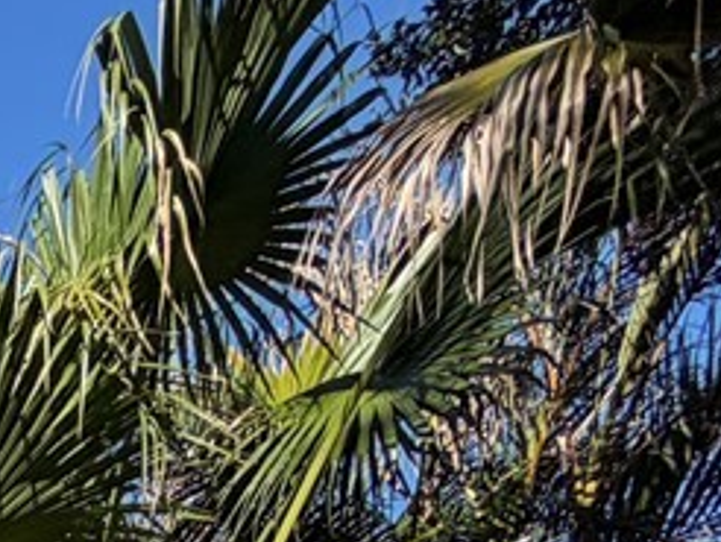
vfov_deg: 11.9
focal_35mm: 91
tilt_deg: -2.3
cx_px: -1043
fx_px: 1897
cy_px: 1441
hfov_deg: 14.1
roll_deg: +0.8
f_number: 2.2
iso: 20
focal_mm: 2.22
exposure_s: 1/770
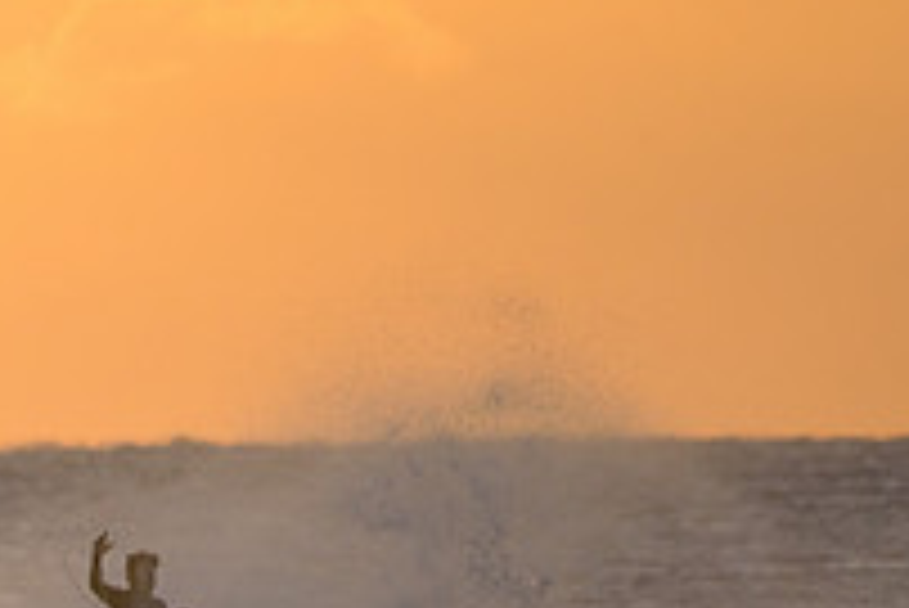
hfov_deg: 1.4
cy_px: 736
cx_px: -72
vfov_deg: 1.0
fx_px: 36309
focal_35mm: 1437
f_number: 5.6
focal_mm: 500
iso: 800
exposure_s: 1/2500
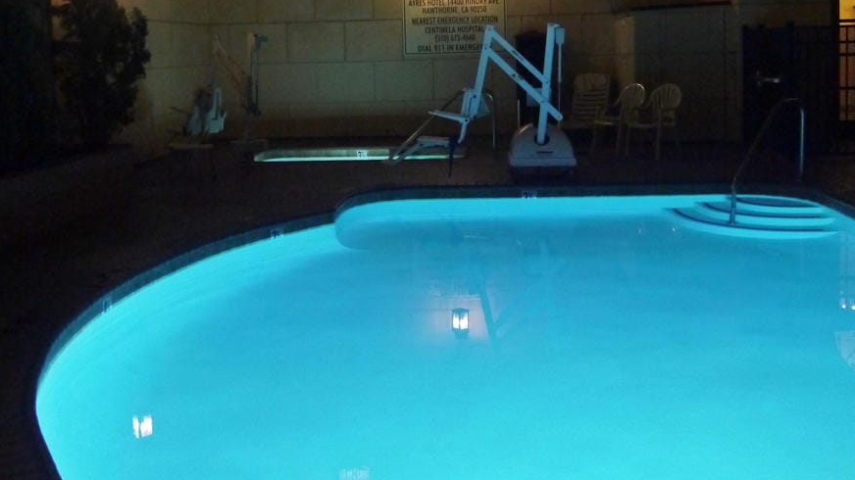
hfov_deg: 48.3
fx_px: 952
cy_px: 107
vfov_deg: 27.8
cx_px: 399
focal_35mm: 42
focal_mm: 14
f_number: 3.5
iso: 1600
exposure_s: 1/25
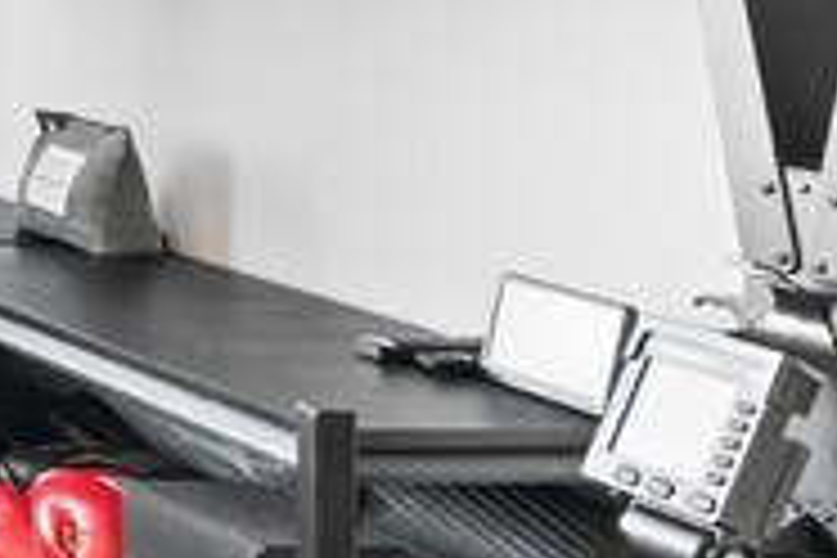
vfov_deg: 13.3
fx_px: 2302
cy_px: -176
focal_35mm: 99
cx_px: -1287
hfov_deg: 13.5
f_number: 8
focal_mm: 17
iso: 400
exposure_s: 1/8
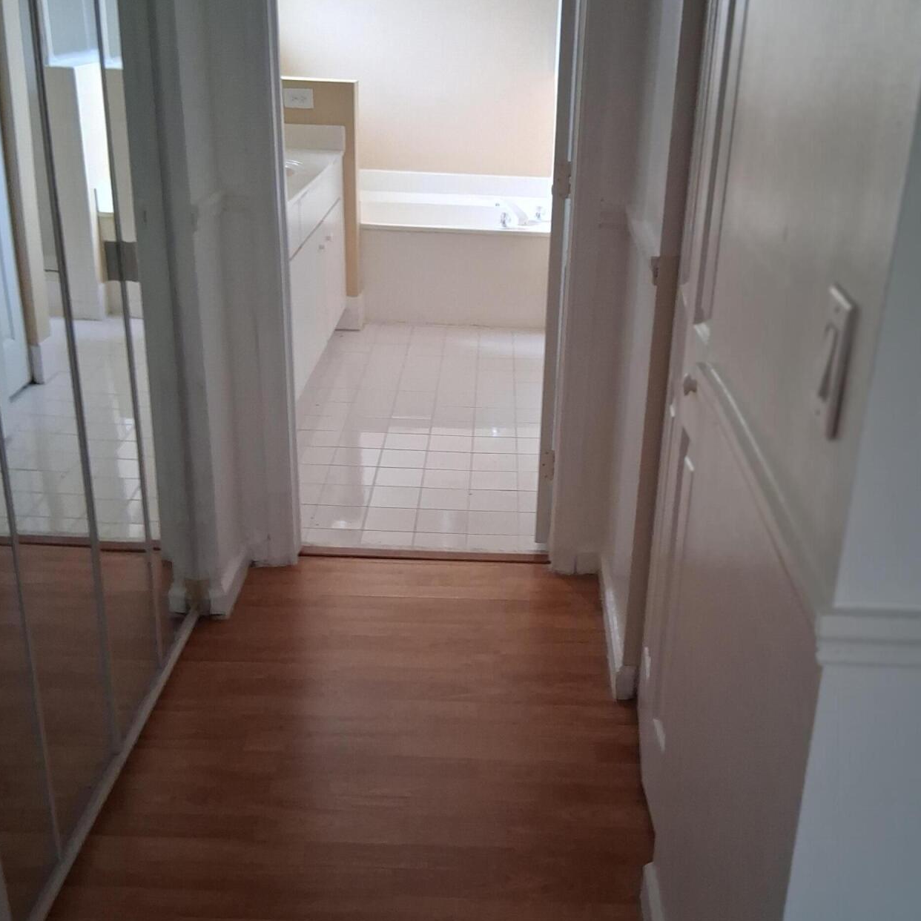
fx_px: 1114
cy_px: 467
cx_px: 504
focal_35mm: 37
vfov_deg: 44.9
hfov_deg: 44.9
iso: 320
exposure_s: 1/200
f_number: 1.8
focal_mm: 3.98
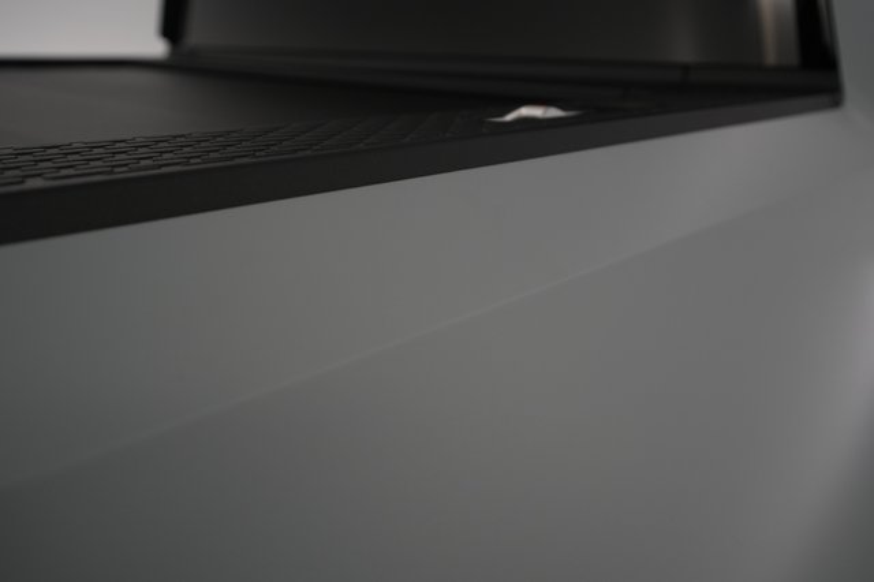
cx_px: 437
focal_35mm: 28
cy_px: 291
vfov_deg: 46.4
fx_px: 679
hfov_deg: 65.5
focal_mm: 28
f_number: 4.5
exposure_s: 1/100
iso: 800
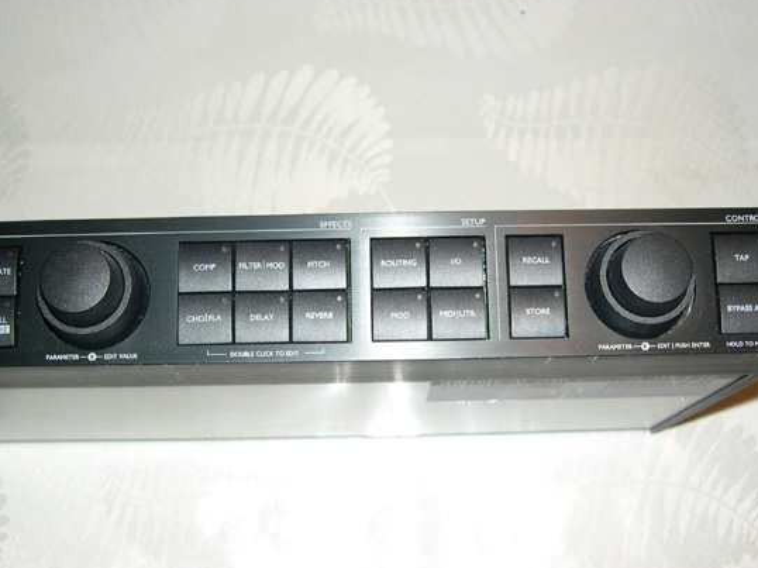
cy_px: 296
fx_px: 1094
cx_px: 359
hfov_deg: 38.2
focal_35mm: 50
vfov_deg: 29.1
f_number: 2.9
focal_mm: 9
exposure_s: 1/60
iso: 100
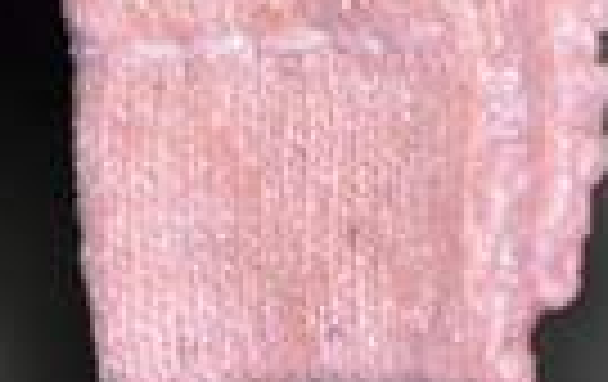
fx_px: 6582
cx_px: 554
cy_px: -362
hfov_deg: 5.3
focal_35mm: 396
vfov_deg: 3.3
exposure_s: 1/60
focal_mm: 55
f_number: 5.6
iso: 1600
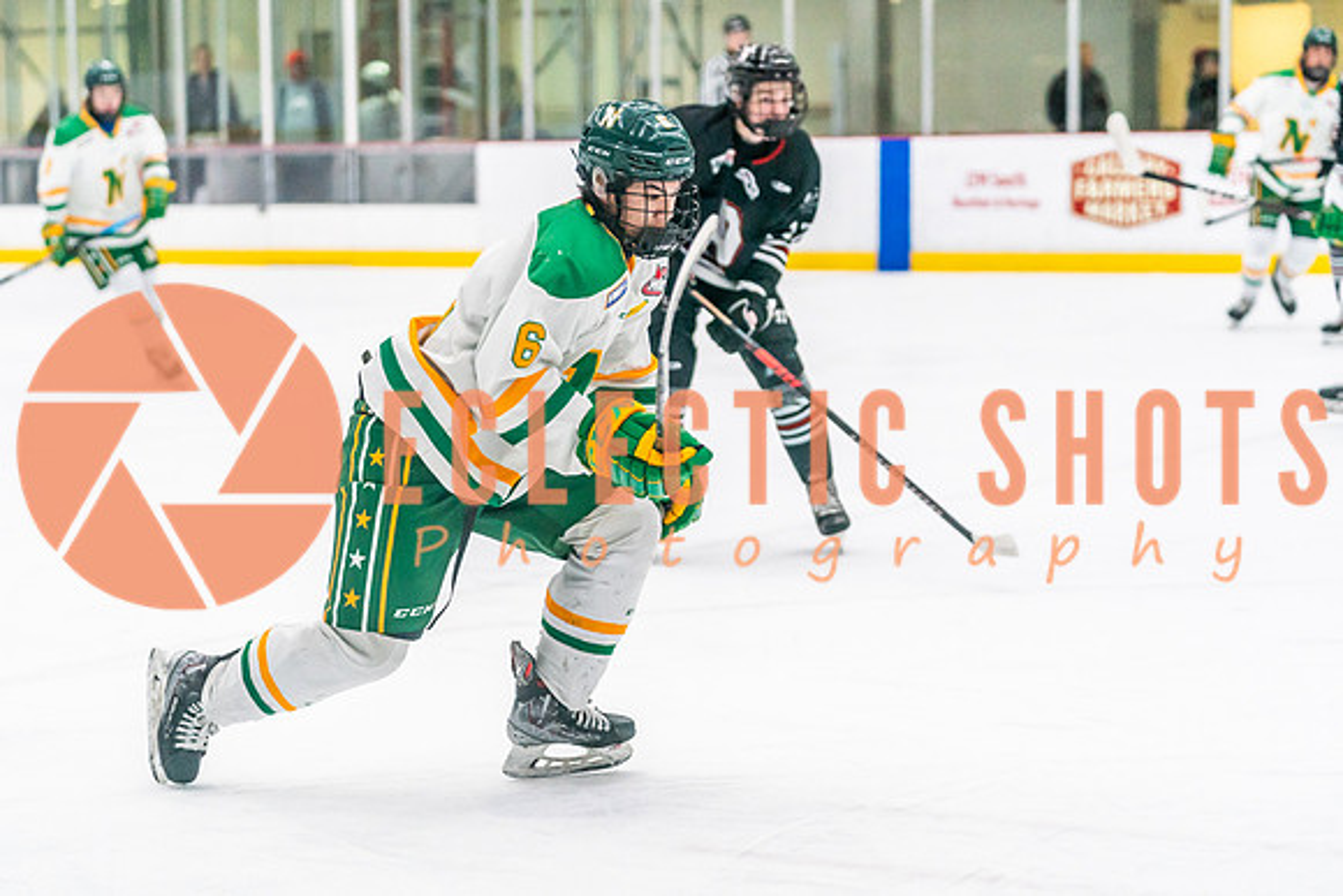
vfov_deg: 13.6
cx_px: 601
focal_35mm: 101
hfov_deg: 20.2
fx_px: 3765
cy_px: 439
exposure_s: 1/1250
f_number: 2.8
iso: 3200
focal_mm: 87
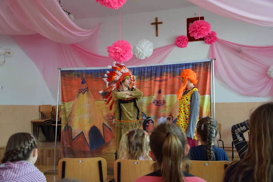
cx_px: 136
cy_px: 91
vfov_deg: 26.5
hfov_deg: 38.9
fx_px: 387
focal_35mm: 51
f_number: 4.2
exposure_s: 1/60
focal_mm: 34
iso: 1250
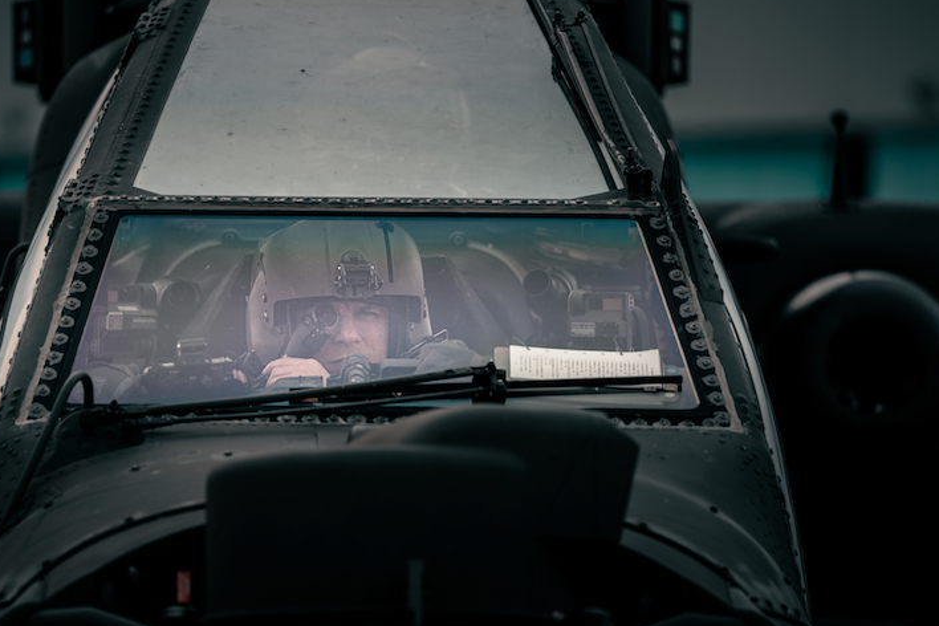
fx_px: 7068
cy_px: 269
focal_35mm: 271
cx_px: 383
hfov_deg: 7.6
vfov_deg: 5.1
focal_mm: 200
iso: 160
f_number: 2.8
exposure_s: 1/800
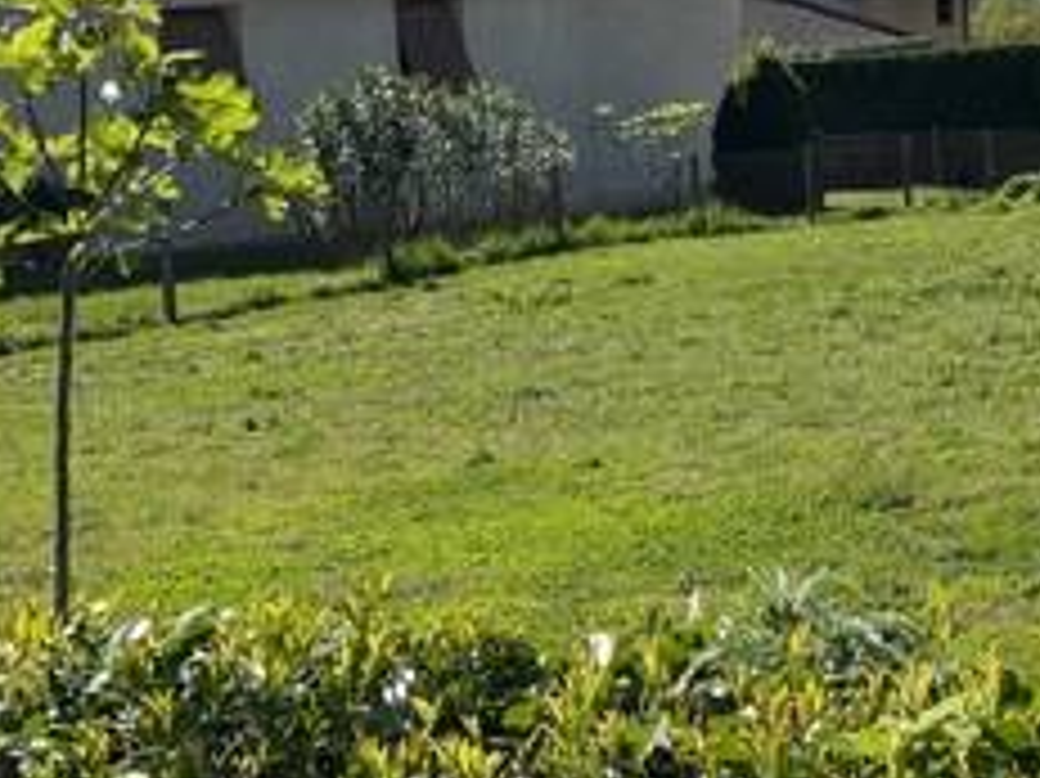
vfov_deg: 16.4
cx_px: 1004
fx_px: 2703
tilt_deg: -6.3
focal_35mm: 90
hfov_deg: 21.1
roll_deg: +3.2
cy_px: 261
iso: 50
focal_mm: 5.1
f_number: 1.6
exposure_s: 1/3745
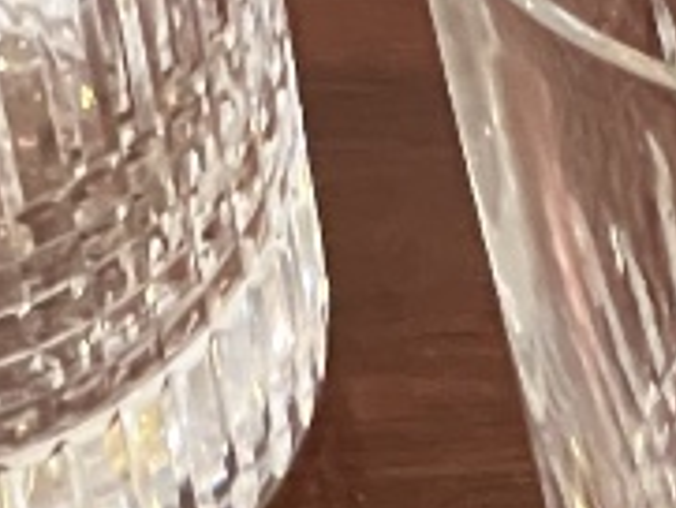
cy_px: -340
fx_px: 9966
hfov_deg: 3.9
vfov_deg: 2.9
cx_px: 1087
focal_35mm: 510
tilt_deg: -48.3
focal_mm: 9
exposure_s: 1/34
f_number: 2.8
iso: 640
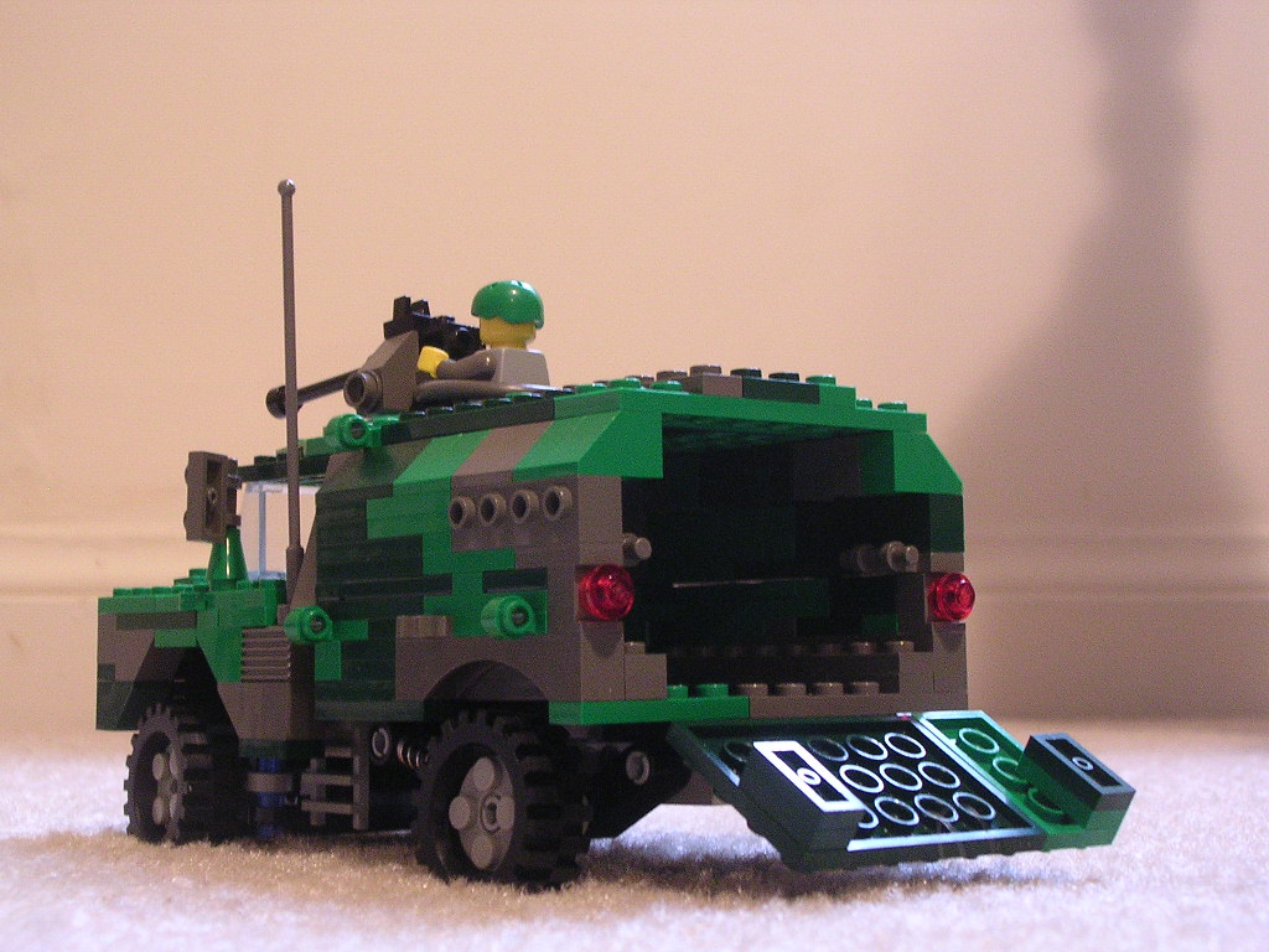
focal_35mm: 63
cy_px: 476
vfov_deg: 23.3
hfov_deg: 30.7
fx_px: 2310
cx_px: 634
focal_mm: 9.6
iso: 400
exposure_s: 1/2.8
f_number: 3.5
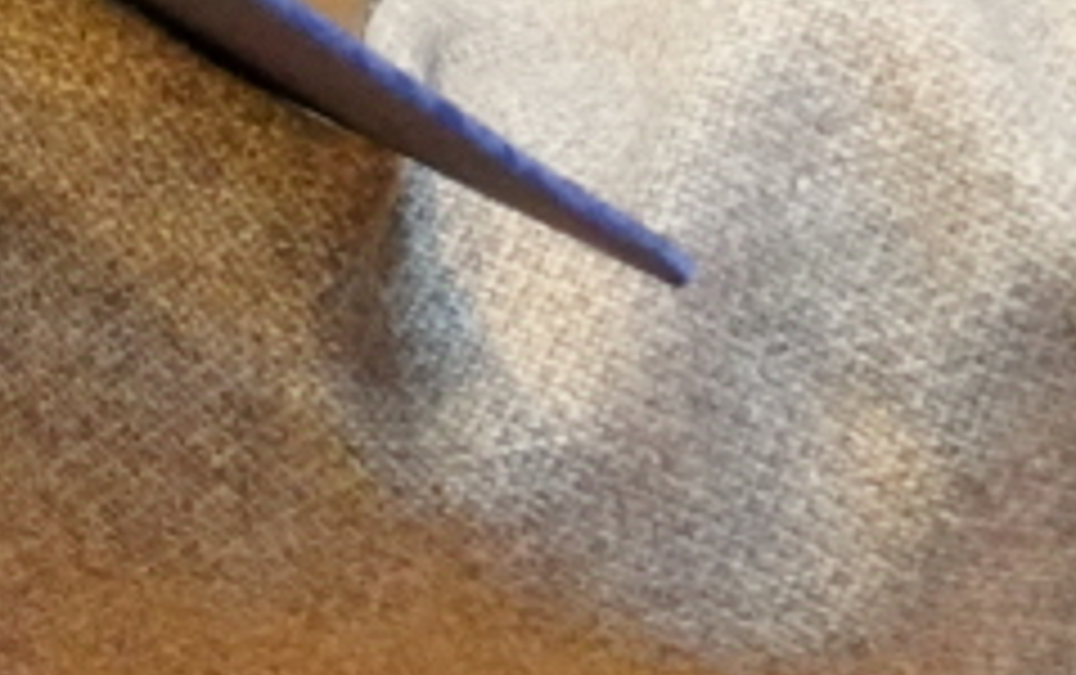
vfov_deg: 6.1
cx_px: -1490
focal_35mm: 184
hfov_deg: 10.0
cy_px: -1948
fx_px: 5402
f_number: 4.5
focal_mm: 24
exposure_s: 1/160
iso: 10000
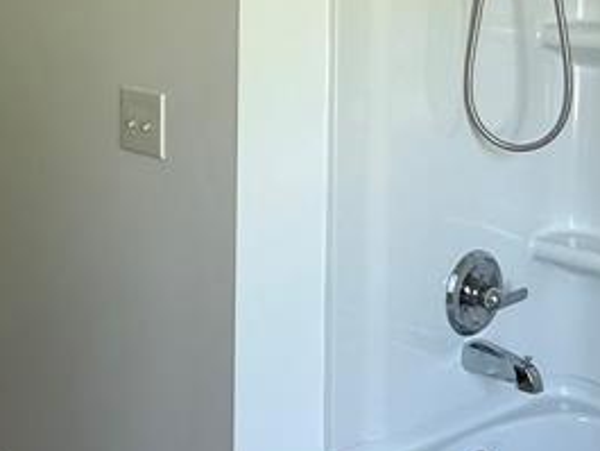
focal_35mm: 54
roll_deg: +0.2
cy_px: 11
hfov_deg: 32.8
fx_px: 936
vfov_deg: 25.8
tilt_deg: -3.7
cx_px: 11
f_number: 2.2
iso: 100
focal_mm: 2.22
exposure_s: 1/99
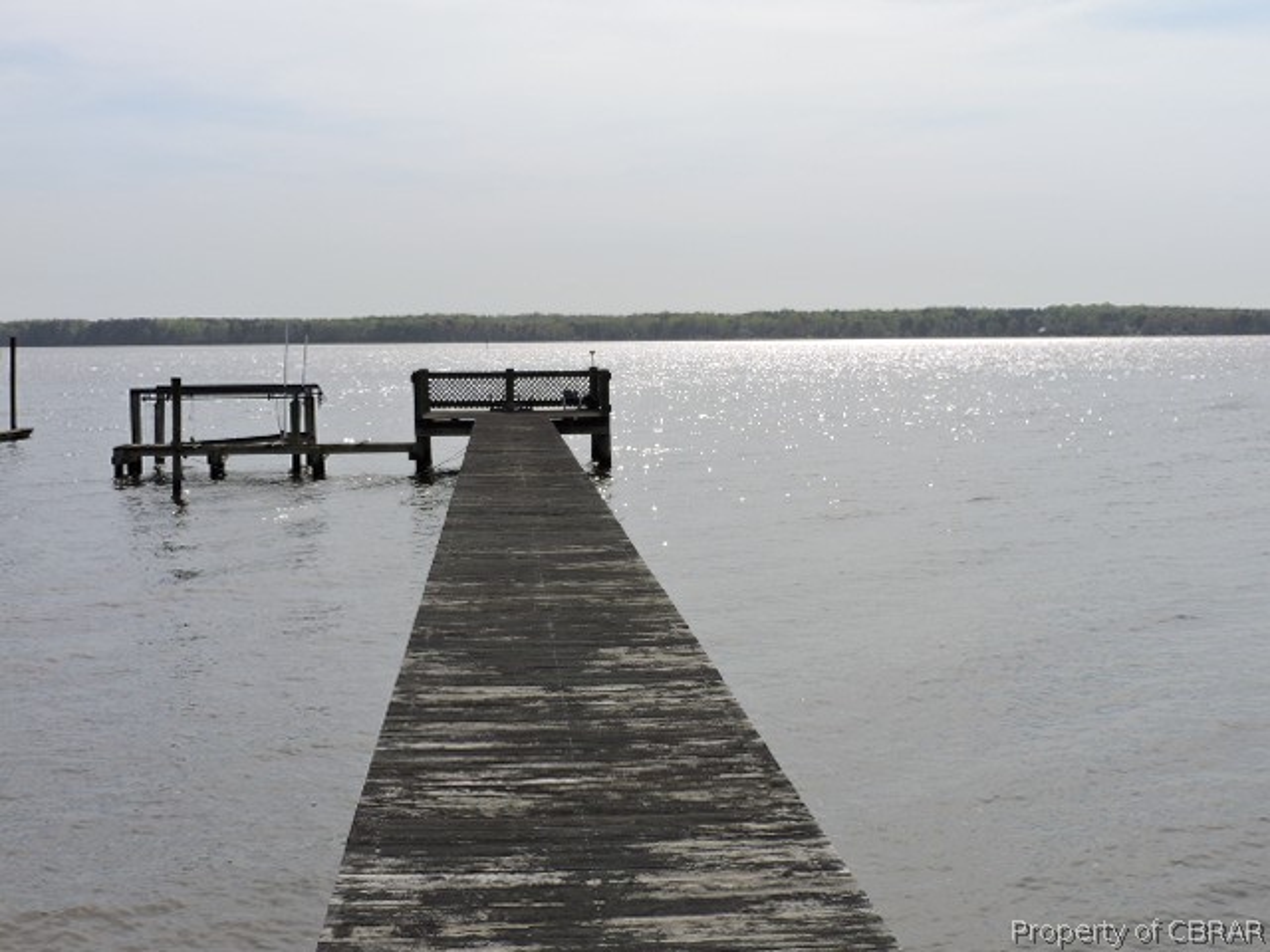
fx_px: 1834
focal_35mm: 50
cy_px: 476
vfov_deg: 29.1
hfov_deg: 38.2
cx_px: 635
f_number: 4.5
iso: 100
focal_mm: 8.9
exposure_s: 1/1250
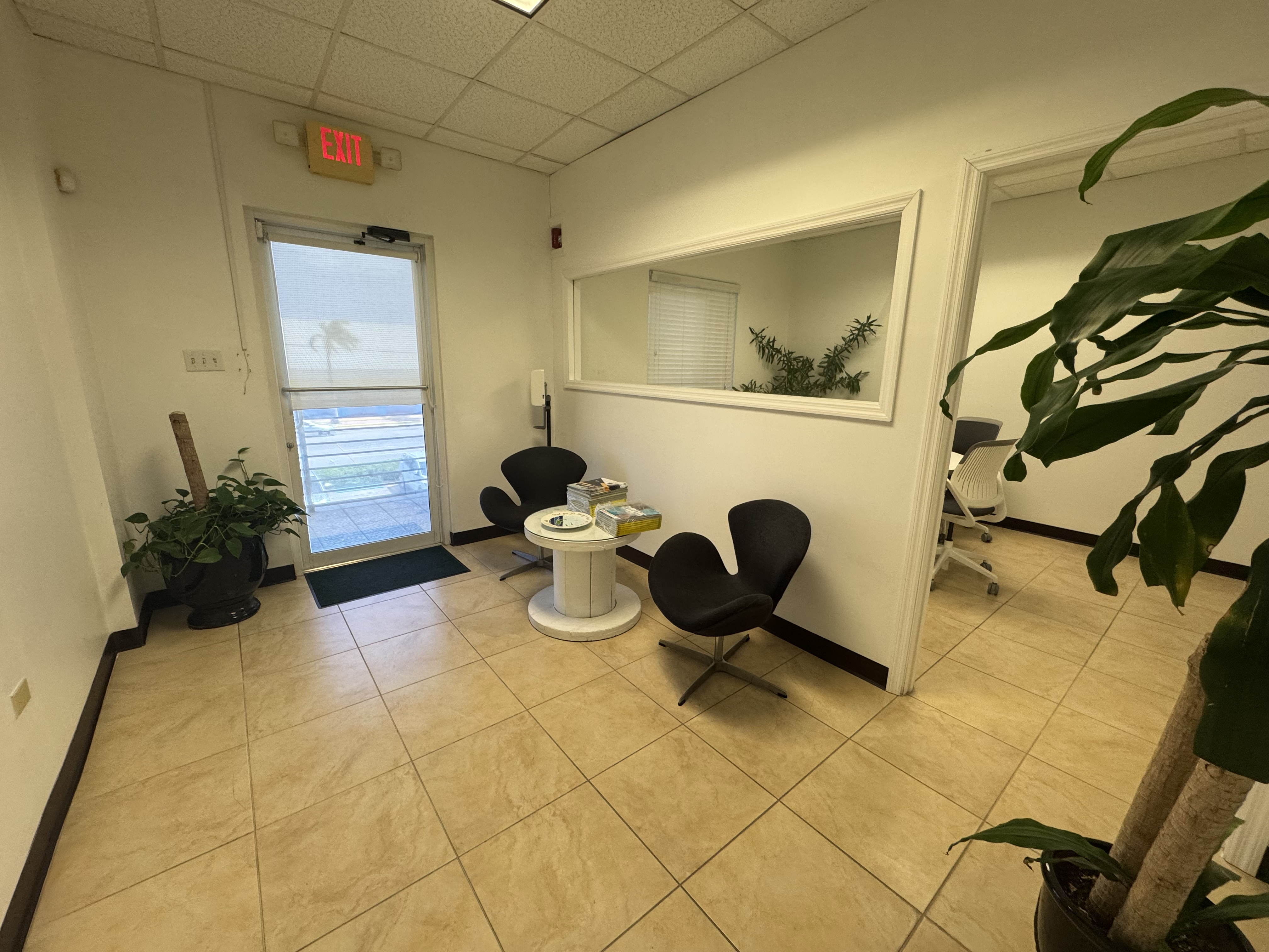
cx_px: 634
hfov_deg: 102.1
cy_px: 476
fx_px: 513
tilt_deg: -13.4
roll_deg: -0.8
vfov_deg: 85.7
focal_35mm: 14
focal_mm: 2.22
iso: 200
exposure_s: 1/120
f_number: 2.2
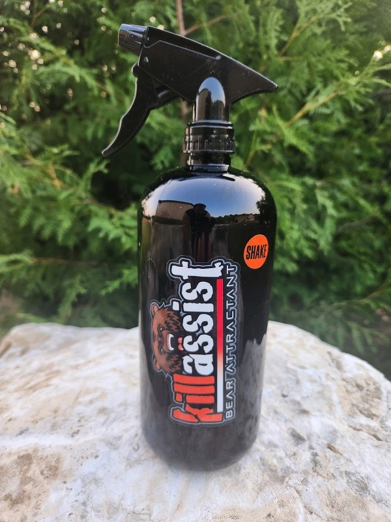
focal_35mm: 23
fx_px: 346
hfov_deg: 58.9
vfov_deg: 73.9
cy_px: 261
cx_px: 196
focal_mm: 5.4
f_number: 1.8
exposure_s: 1/120
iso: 50
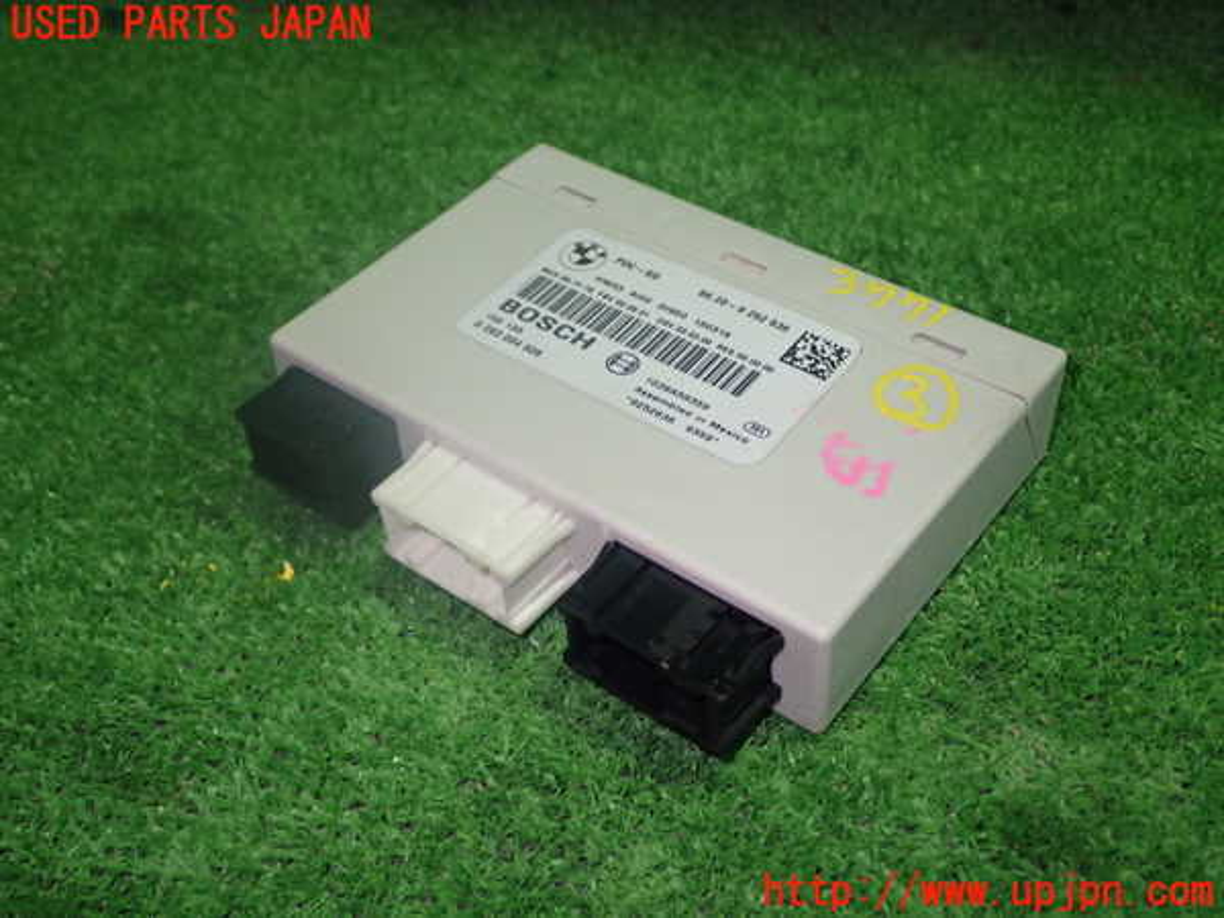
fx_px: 1450
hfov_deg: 45.8
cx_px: 612
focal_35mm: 41
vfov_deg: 35.1
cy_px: 459
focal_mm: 7.31
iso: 400
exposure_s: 1/40
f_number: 2.8
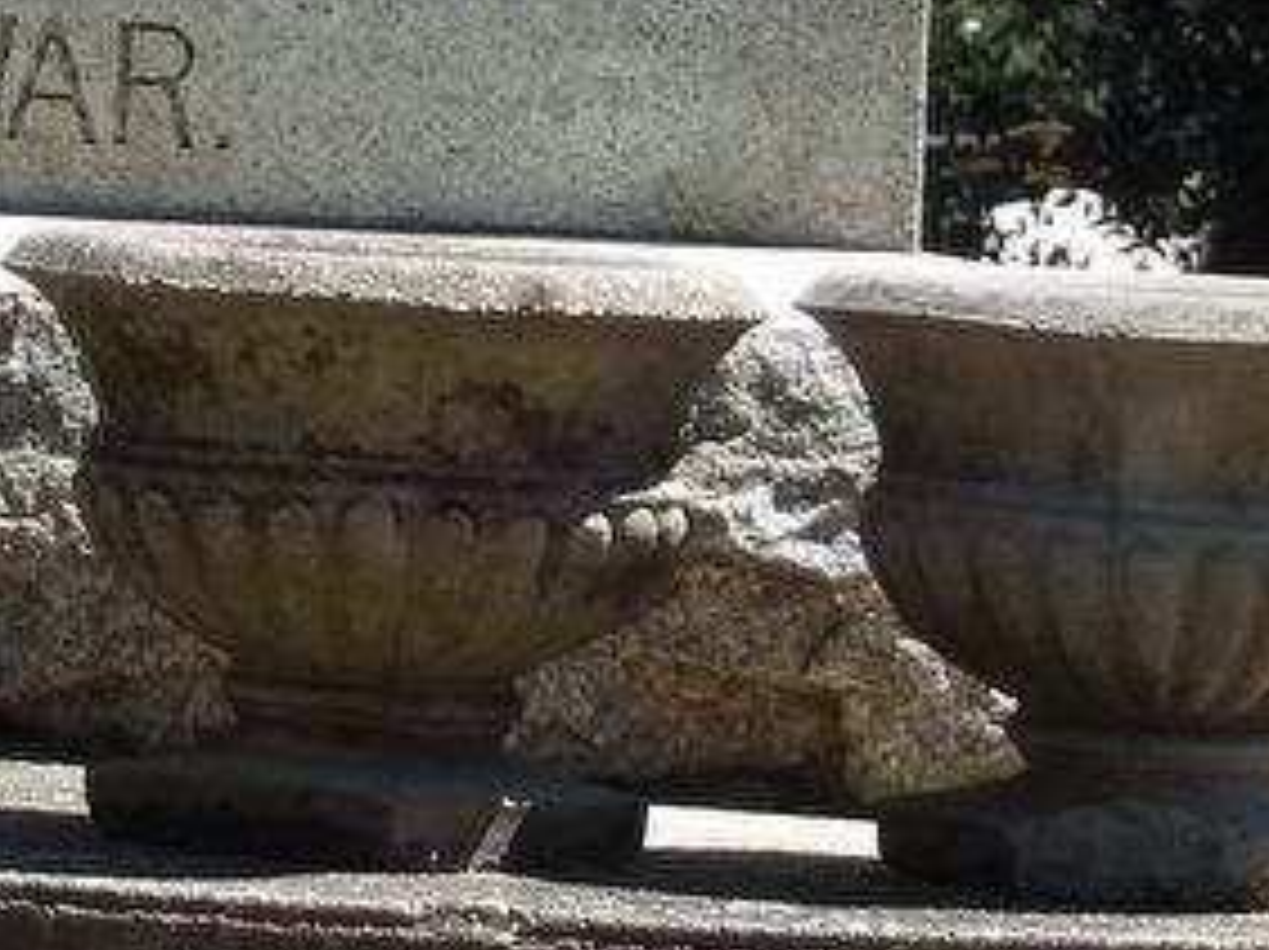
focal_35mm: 406
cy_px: -144
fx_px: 14871
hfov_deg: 4.9
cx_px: -266
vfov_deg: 3.7
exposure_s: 1/320
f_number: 4.3
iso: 100
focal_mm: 25.6
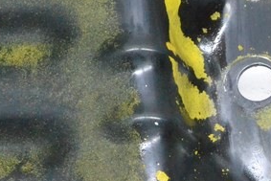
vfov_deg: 6.3
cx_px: -101
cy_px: -29
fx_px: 1634
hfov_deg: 9.3
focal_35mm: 217
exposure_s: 1/160
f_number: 9
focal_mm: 40
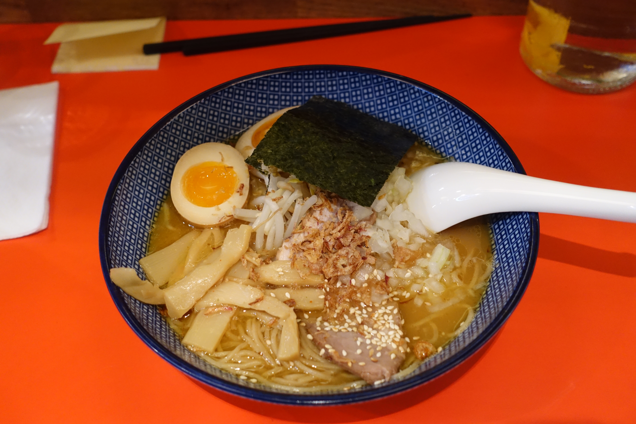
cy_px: 212
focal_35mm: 41
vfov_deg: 32.6
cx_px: 318
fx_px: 724
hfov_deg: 47.4
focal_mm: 15.1
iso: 1000
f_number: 2.8
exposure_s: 1/50
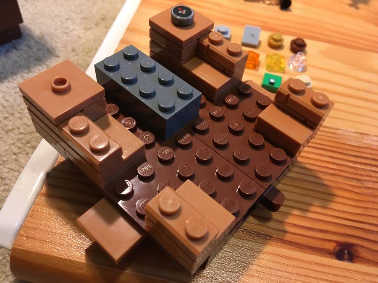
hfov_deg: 61.7
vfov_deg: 48.2
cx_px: 189
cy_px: 142
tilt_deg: -53.5
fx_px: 317
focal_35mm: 29
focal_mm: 4.15
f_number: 2.2
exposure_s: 1/33
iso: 125
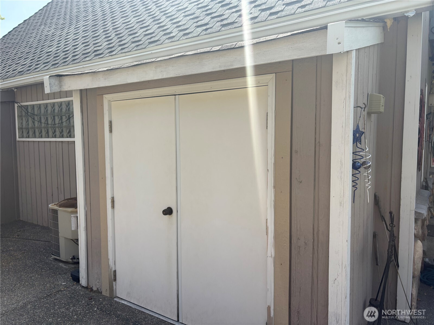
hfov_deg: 67.3
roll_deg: +1.0
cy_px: 162
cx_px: 217
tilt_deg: -3.9
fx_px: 326
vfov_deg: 53.1
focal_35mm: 26
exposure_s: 1/2639
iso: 50
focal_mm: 5.96
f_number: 1.6
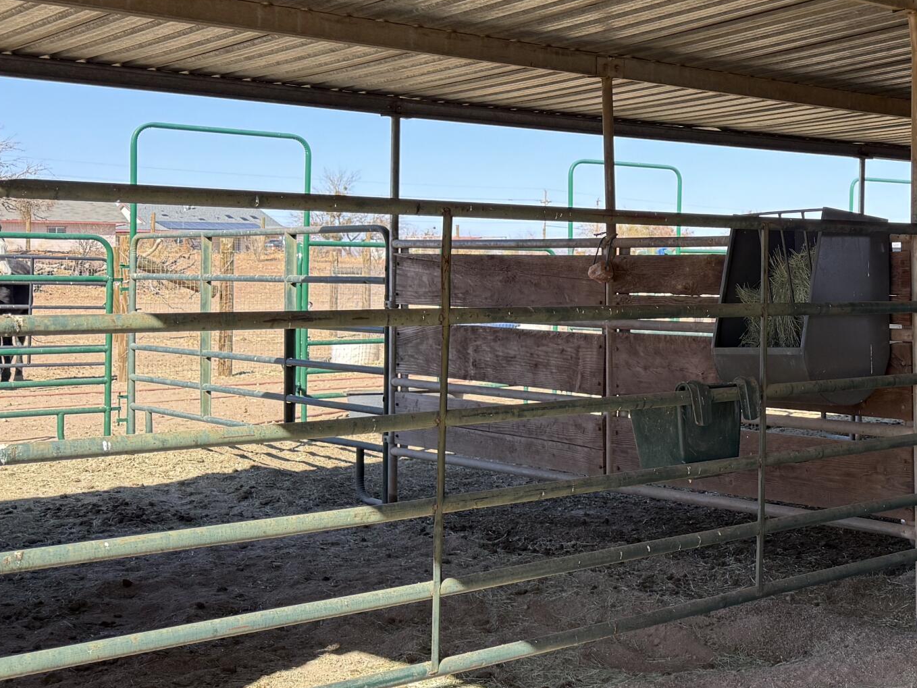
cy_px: 232
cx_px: 856
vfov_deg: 27.4
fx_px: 1404
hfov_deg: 33.9
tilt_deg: +0.9
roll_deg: -0.8
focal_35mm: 53
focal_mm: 6.76
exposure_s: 1/1522
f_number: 1.78
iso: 100
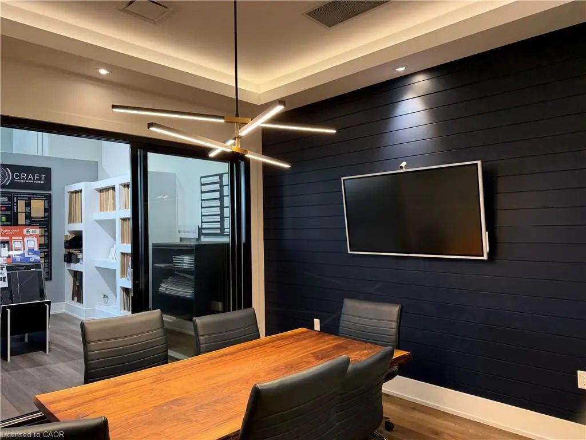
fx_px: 406
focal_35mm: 24
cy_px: 220
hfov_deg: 71.6
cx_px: 293
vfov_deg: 56.8
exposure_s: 1/60
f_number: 1.78
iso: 160
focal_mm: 6.76
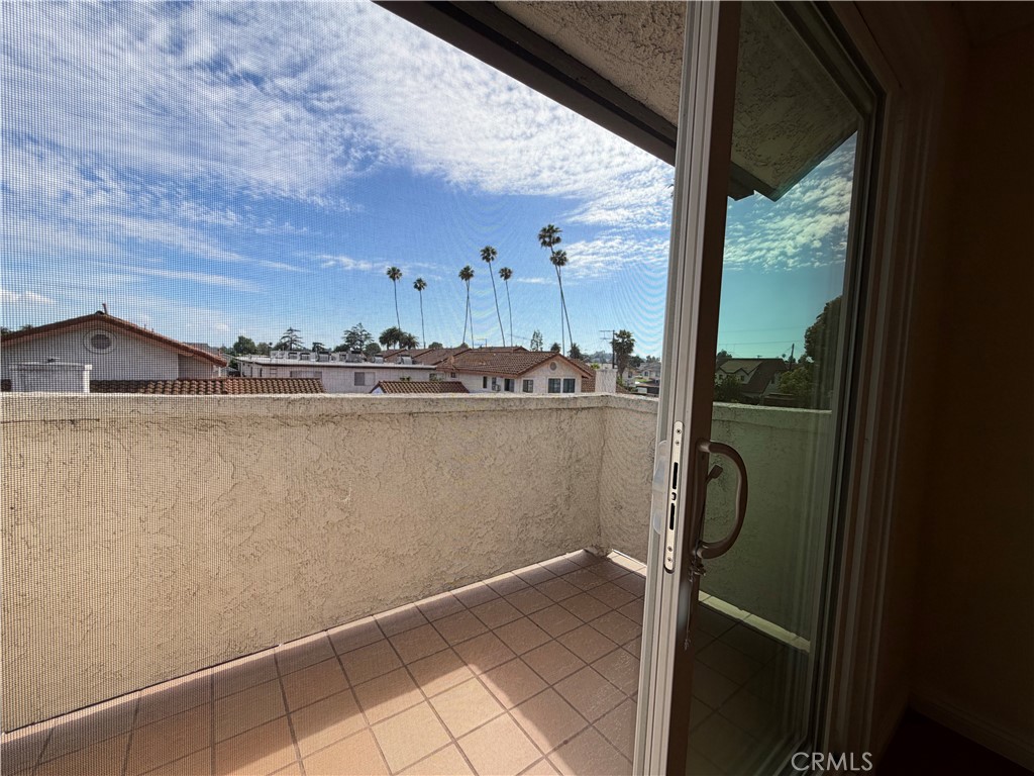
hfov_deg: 102.1
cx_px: 517
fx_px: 418
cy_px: 388
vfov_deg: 85.7
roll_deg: -2.3
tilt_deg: -4.1
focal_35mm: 14
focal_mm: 2.22
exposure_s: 1/770
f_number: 2.2
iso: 20
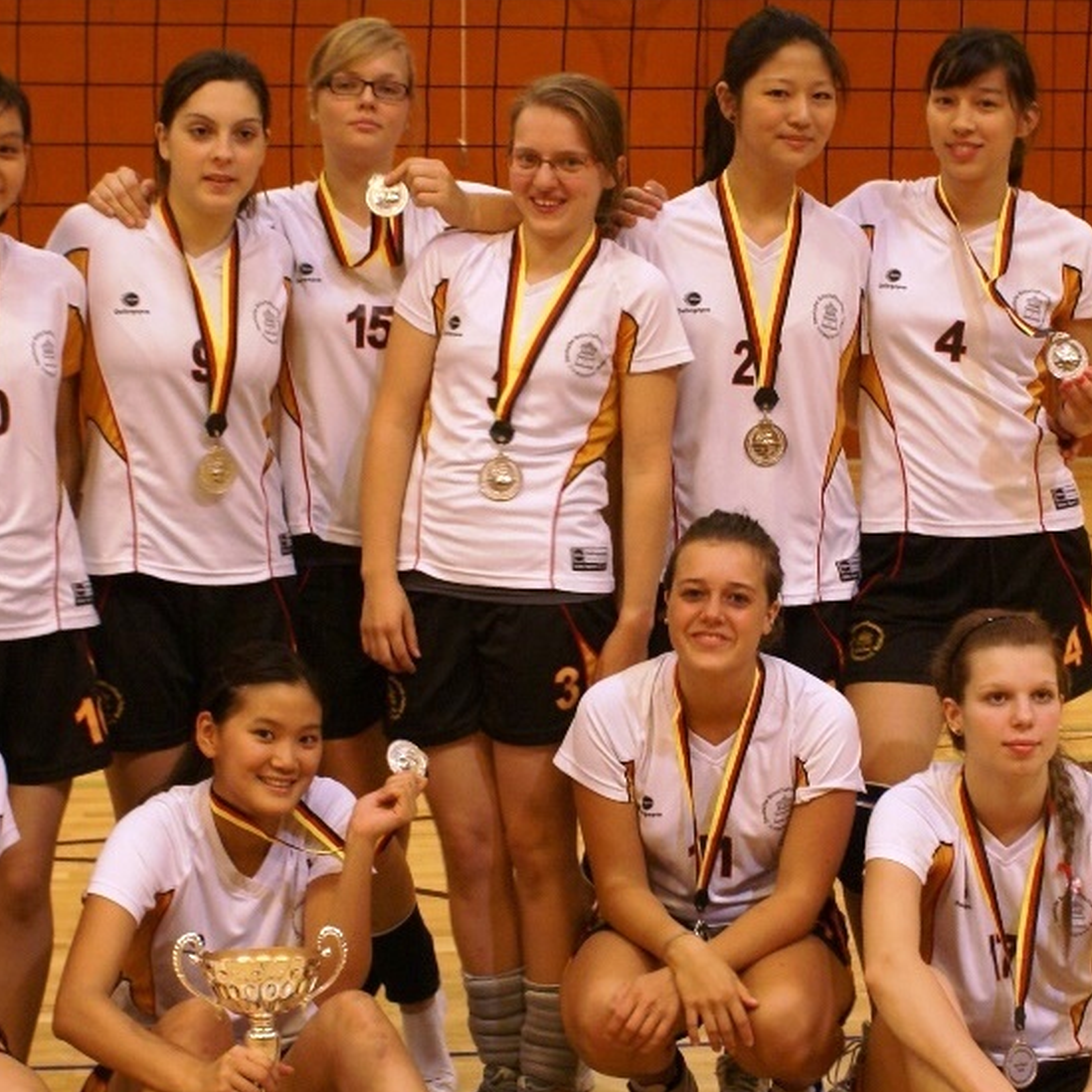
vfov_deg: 26.5
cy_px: 551
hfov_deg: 26.3
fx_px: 2320
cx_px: 315
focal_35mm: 65
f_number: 5
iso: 400
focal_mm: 30
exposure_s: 1/25
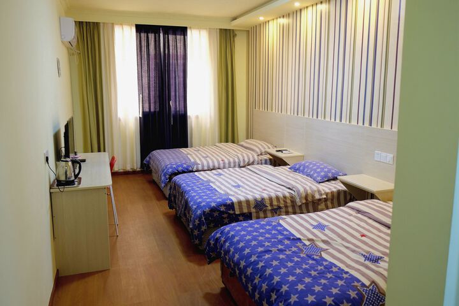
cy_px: 153
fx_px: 344
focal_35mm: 27
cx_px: 230
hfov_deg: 67.4
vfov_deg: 47.9
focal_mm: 18
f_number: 2.8
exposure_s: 1/4
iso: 200
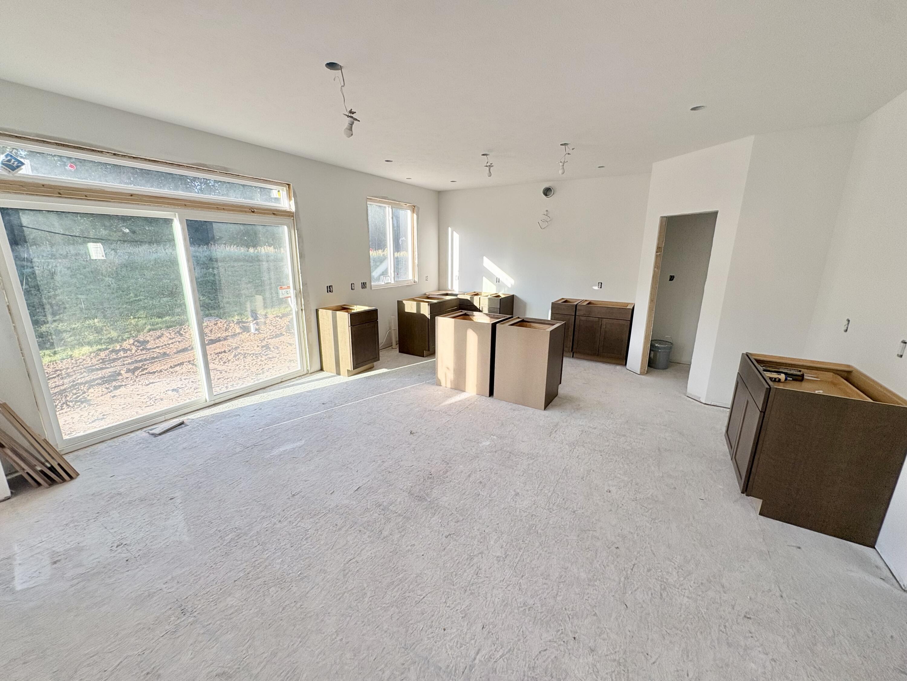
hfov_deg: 102.1
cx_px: 454
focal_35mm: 14
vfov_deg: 85.7
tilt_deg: -14.3
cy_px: 340
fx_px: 367
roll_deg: +0.1
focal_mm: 2.22
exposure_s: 1/238
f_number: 2.2
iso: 50
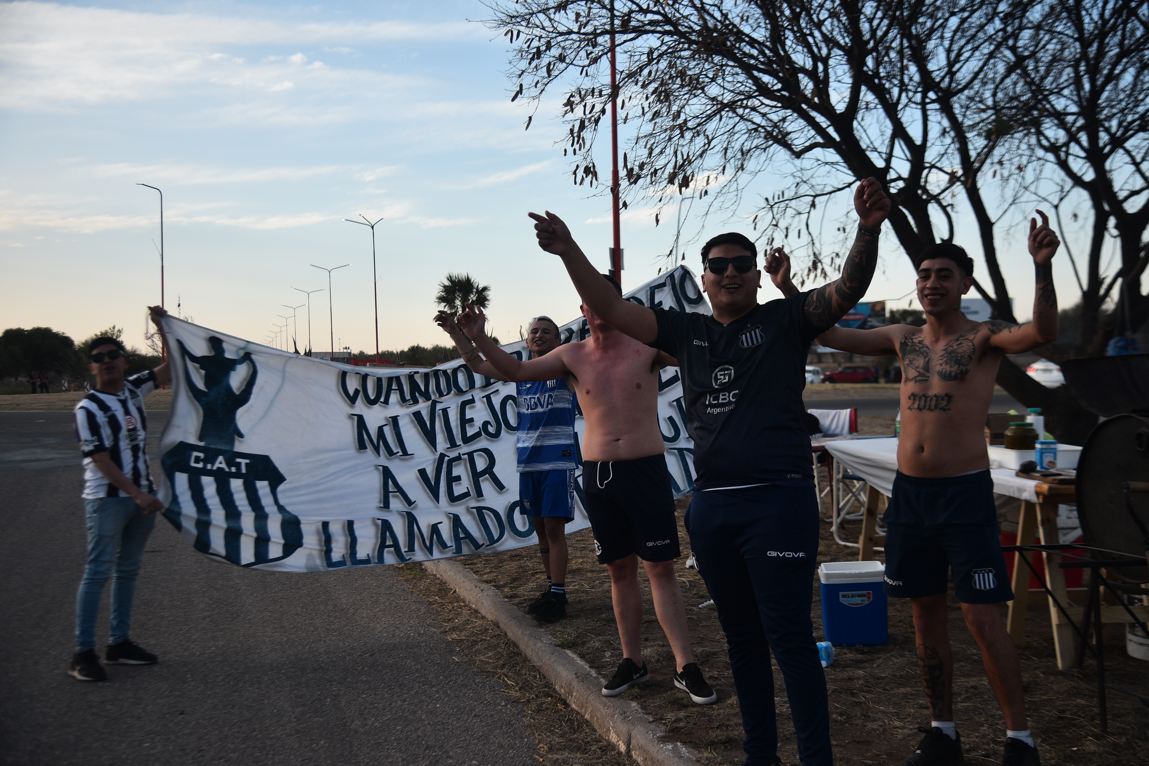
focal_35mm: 46
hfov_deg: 42.7
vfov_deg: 29.2
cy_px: 383
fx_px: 1468
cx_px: 574
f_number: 4
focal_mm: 46
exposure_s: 1/800
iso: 200
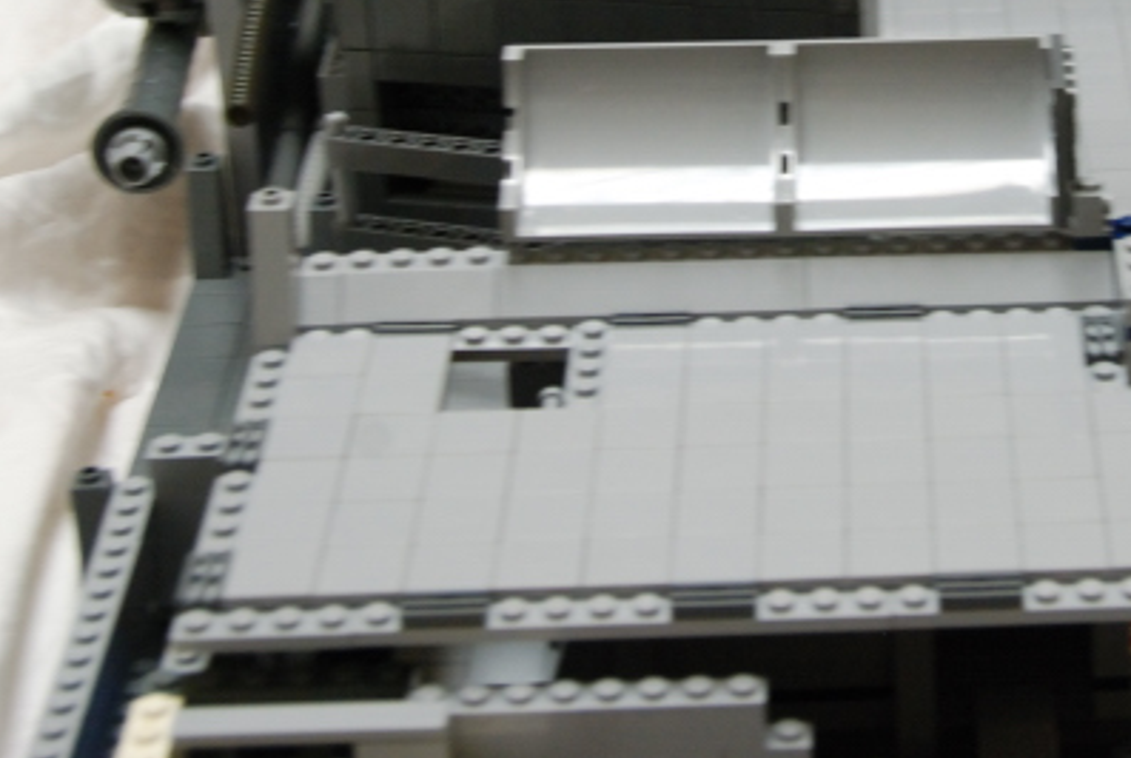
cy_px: 14
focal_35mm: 121
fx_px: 3807
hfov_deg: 16.7
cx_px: 957
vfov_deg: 11.3
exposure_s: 1/15
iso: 800
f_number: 8
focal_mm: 40
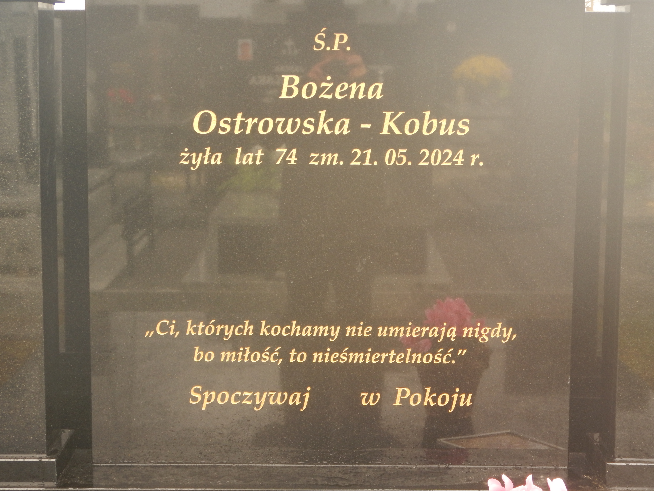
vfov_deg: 21.9
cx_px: 327
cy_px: 246
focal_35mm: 67
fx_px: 1266
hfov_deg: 29.0
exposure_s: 1/40
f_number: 4.5
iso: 125
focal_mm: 12
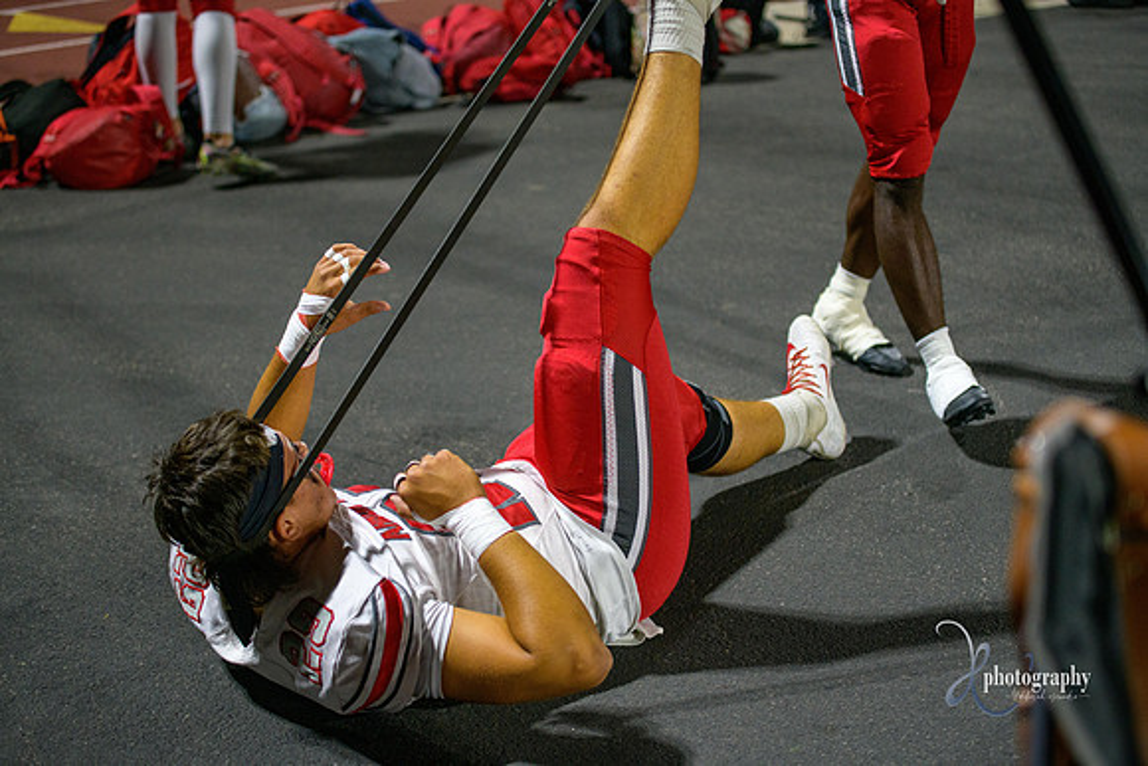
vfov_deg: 19.5
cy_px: 383
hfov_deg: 28.8
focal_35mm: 70
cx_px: 574
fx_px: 2233
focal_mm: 70
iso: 2000
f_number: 2.8
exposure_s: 1/320
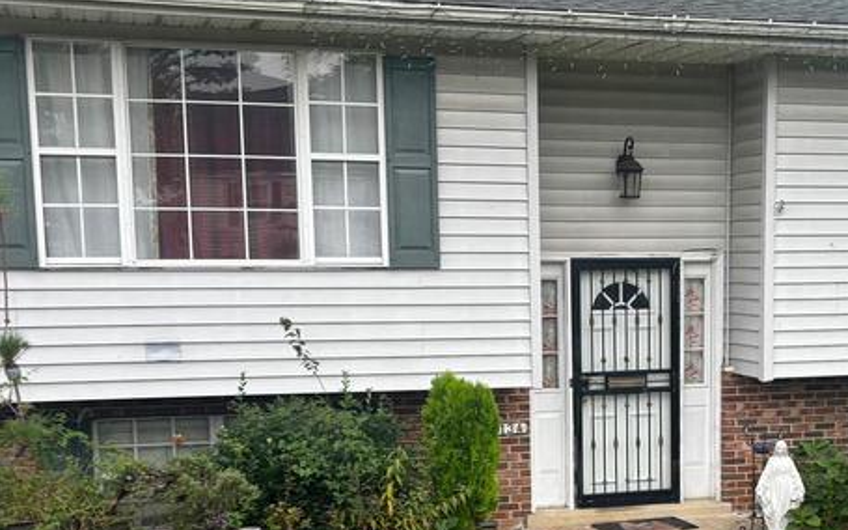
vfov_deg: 20.6
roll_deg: -0.1
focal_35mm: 62
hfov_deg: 32.4
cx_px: 624
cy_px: 467
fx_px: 1432
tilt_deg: -7.9
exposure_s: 1/121
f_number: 1.6
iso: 80
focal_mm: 5.96
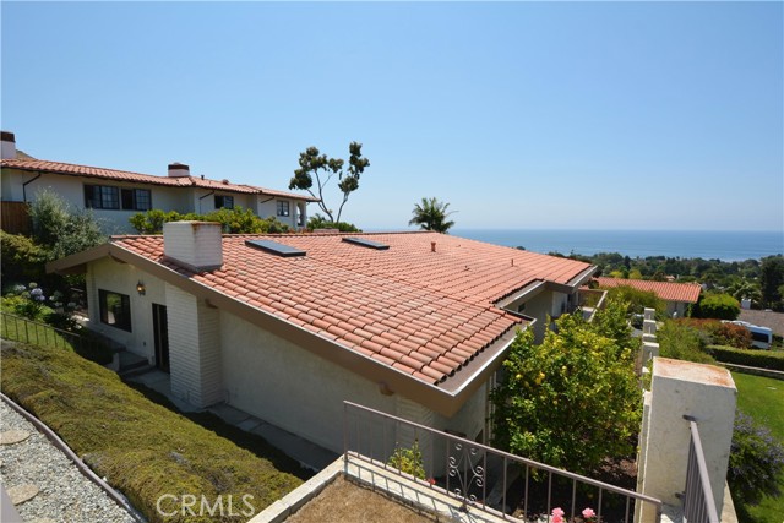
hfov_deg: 100.4
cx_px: 392
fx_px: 327
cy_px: 262
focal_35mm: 15
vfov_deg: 77.4
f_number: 10
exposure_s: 1/200
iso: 100
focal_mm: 10
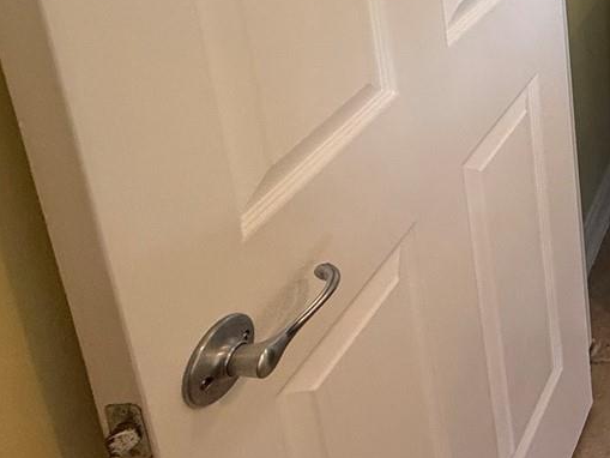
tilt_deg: -13.7
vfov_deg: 26.3
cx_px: 899
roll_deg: -2.4
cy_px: -181
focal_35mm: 44
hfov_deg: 28.8
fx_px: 776
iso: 160
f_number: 2.2
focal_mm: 2.22
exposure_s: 1/120
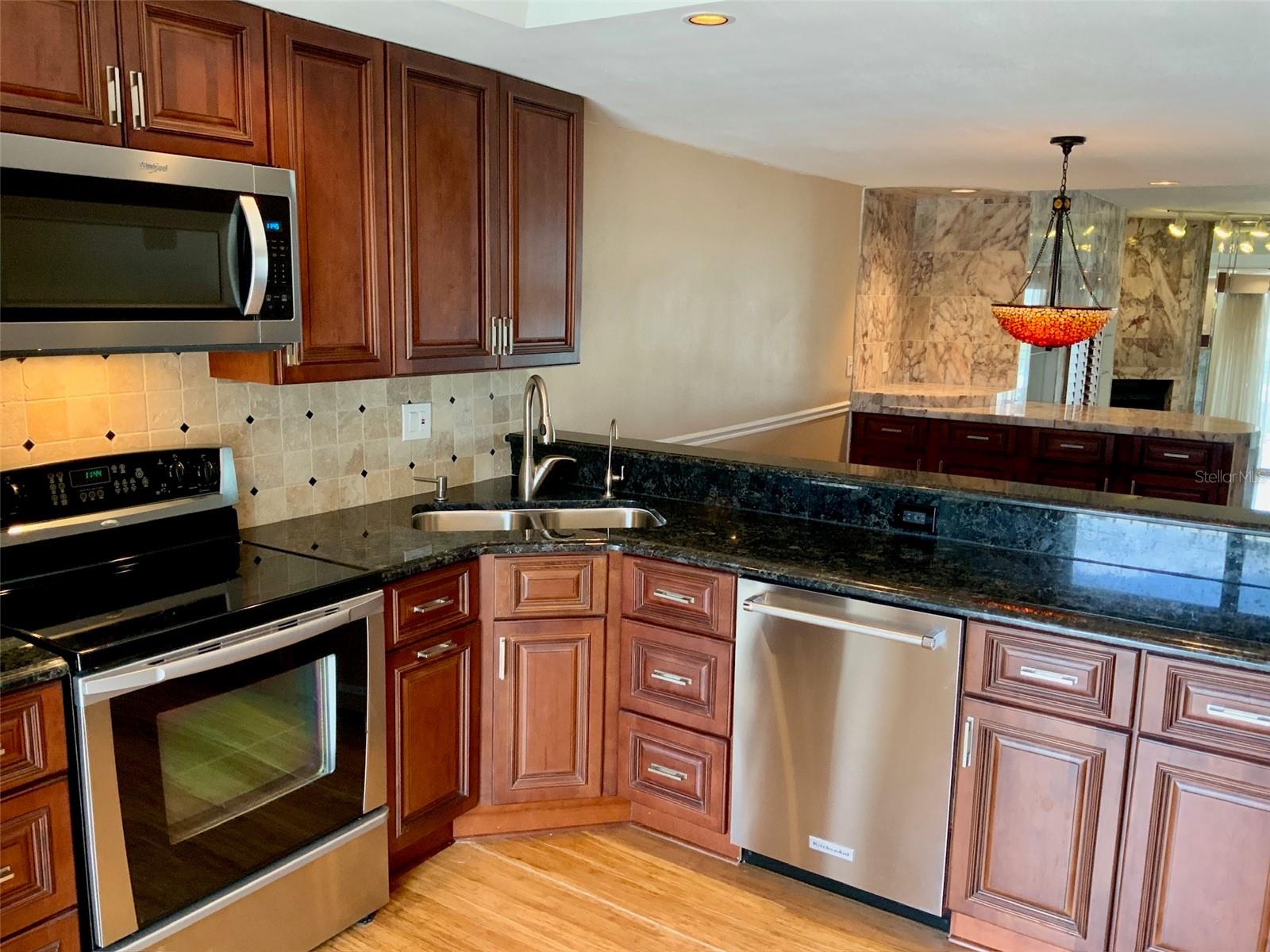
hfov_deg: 61.7
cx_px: 635
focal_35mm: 29
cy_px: 476
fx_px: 1064
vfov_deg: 48.2
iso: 200
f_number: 1.8
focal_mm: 3
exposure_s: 1/60
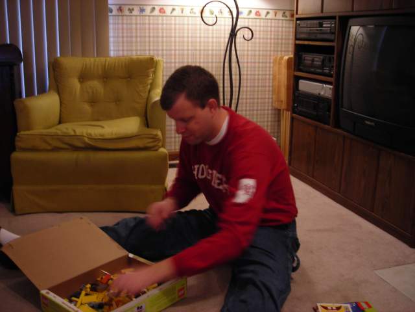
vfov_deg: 37.7
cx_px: 208
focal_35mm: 38
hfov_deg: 49.0
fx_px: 456
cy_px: 156
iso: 65
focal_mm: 6.3
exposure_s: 1/3.9
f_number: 3.2
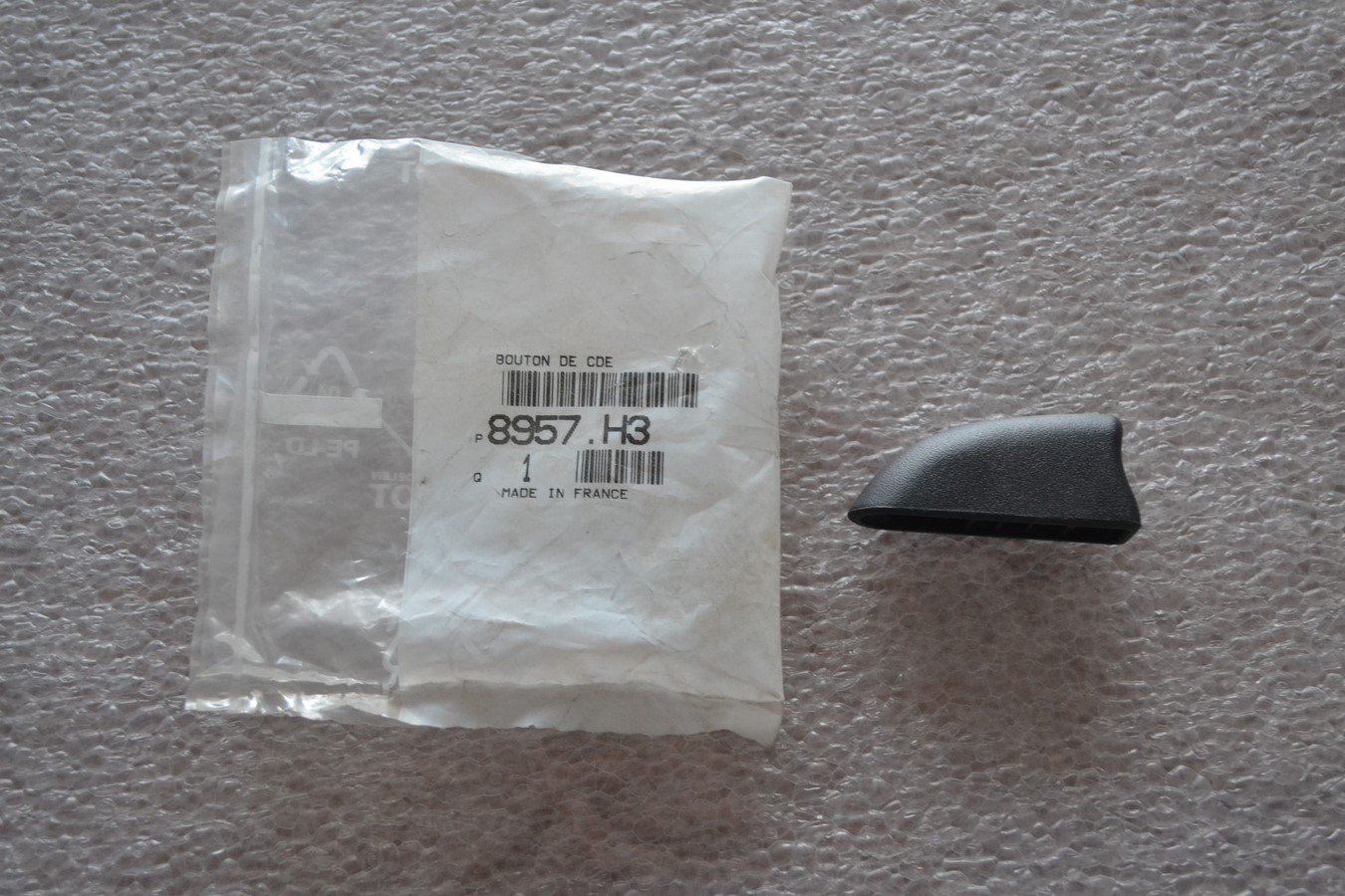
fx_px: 1961
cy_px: 448
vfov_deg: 25.8
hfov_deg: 37.9
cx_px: 672
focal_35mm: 52
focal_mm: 35
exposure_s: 1/60
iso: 1250
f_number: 5
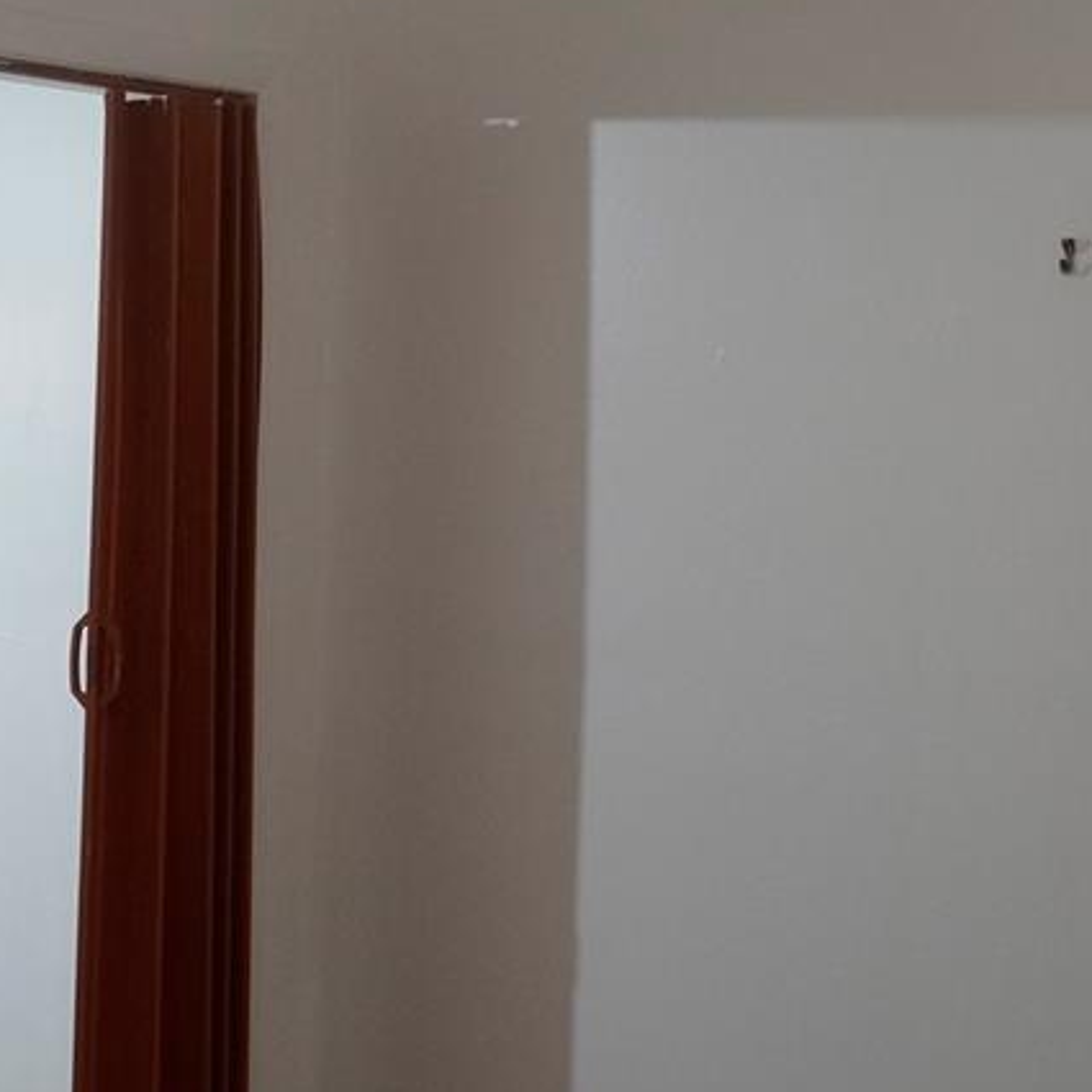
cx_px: 148
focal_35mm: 61
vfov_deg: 27.9
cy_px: 732
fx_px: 2184
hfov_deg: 27.2
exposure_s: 1/160
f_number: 3.2
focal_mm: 17
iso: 1600
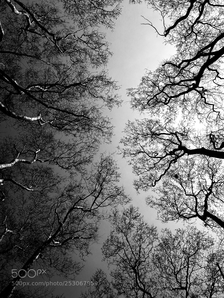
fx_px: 233
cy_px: 149
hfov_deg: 51.4
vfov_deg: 65.3
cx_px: 112
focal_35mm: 27
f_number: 2.2
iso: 50
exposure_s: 1/2525
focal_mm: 3.95
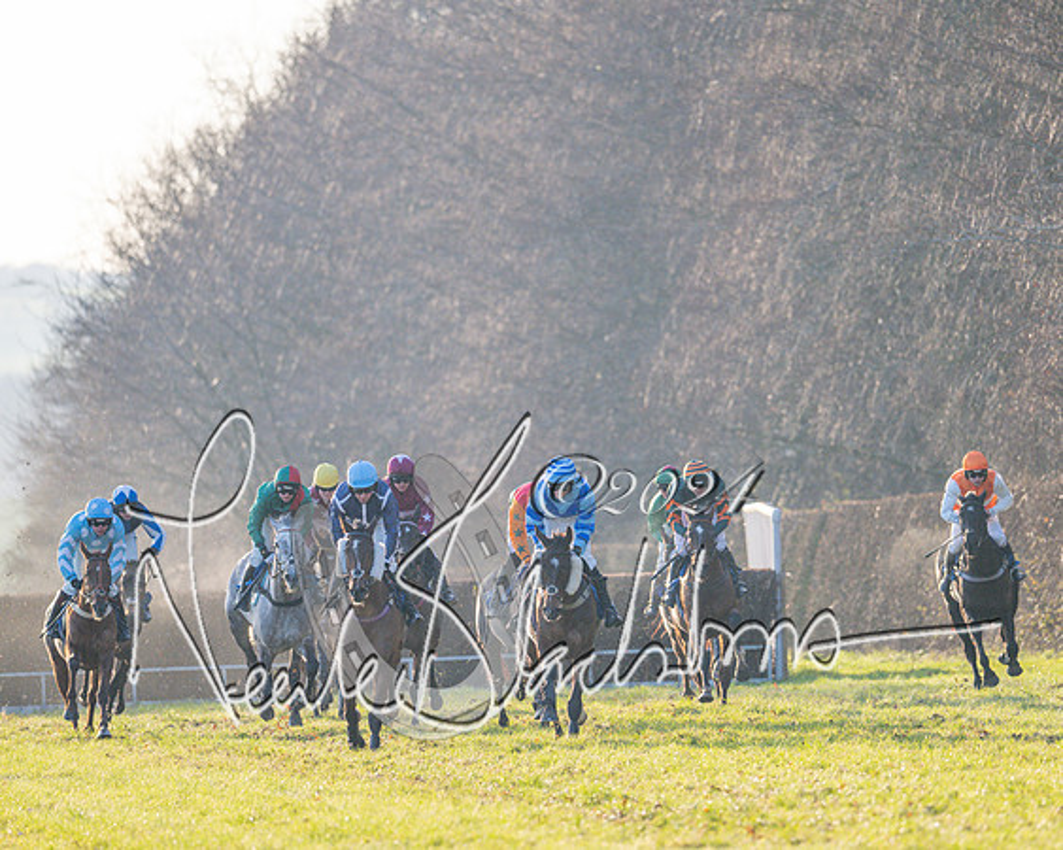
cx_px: 559
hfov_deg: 4.2
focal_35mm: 462
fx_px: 14533
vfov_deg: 3.3
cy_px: 421
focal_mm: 400
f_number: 5
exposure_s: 1/2000
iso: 800
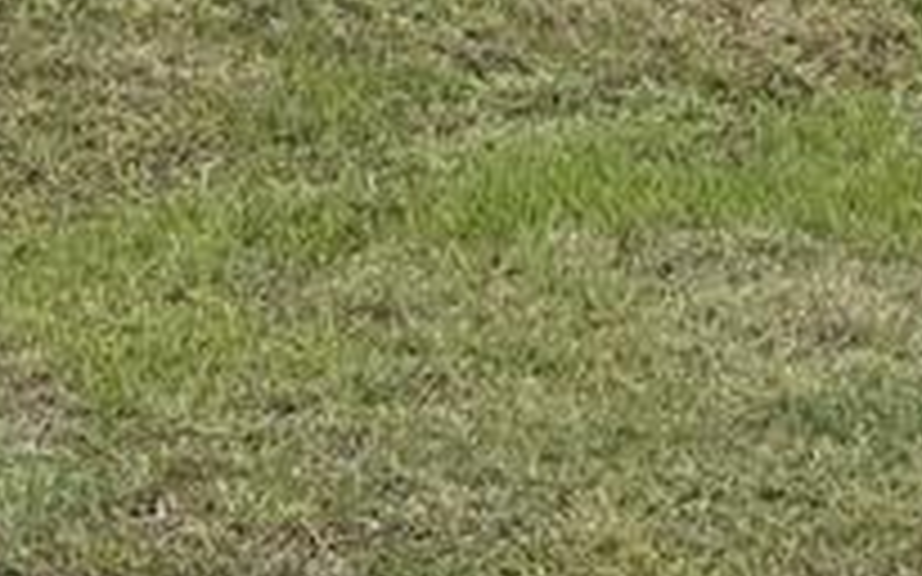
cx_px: -22
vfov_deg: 9.0
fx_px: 3190
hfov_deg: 16.1
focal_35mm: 127
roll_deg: -0.5
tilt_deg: +0.4
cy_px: -918
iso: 80
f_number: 1.78
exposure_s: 1/5319
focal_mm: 6.76
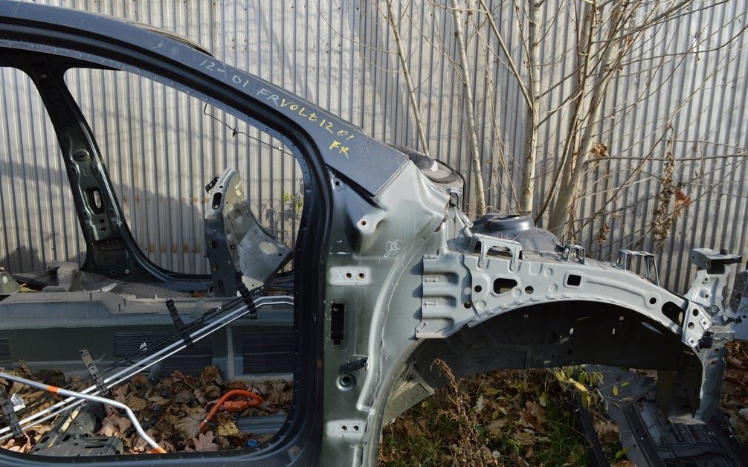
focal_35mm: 28
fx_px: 571
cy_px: 252
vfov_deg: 44.5
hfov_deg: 66.5
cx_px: 368
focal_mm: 18
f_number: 5.6
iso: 100
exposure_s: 1/125
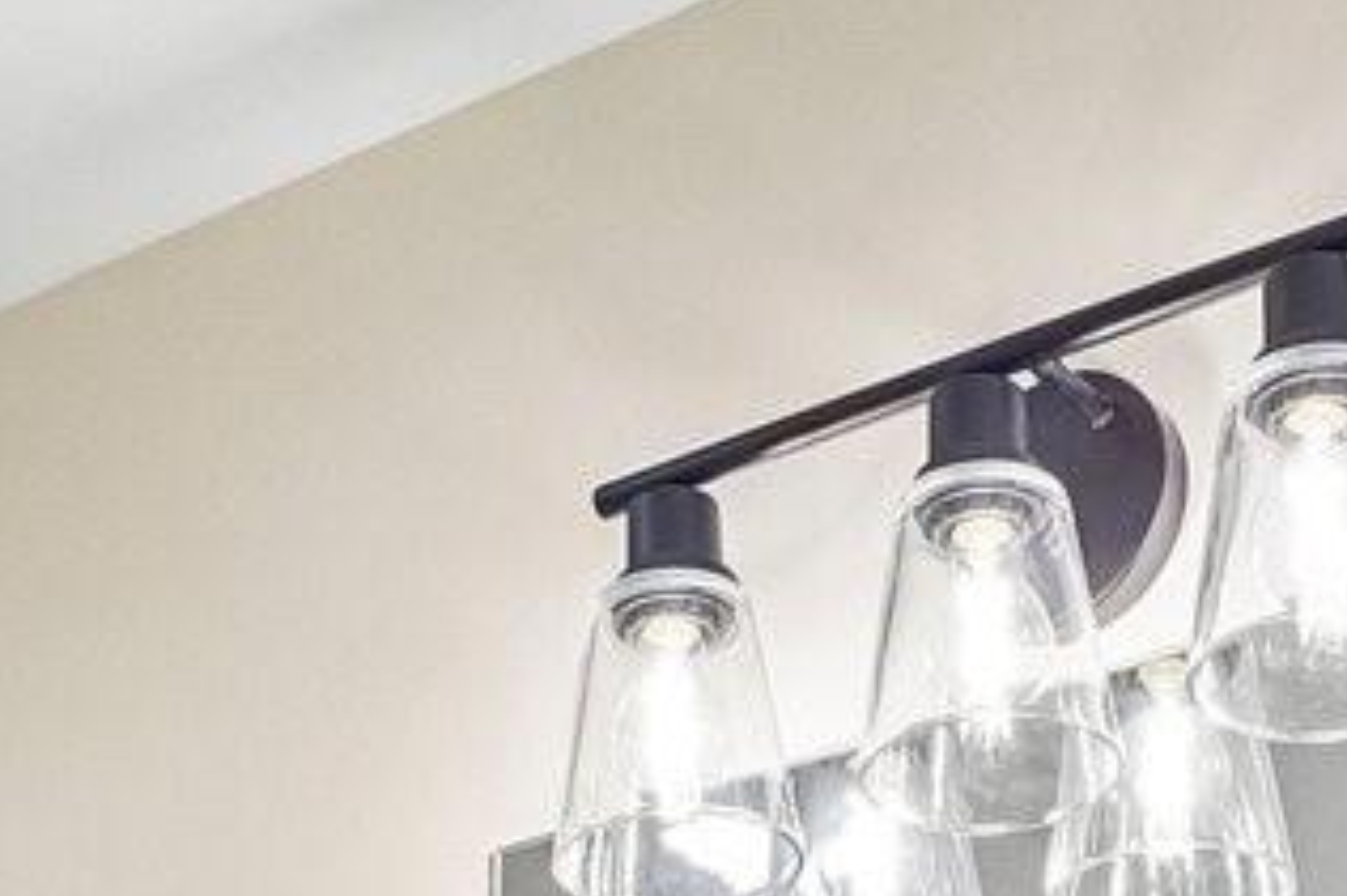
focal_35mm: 97
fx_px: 3627
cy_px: 2478
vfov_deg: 10.8
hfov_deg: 21.0
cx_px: 778
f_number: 8
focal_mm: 10
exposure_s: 1/30
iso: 320
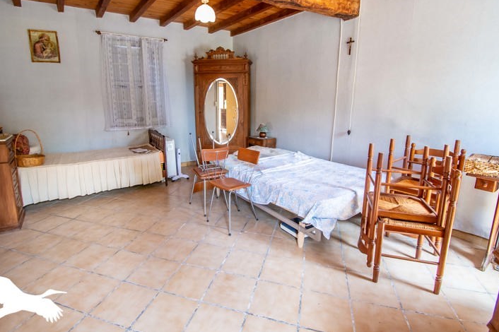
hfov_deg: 93.2
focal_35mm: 17
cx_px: 237
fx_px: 236
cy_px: 146
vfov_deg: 70.1
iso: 1250
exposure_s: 1/60
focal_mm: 10
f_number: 5.6
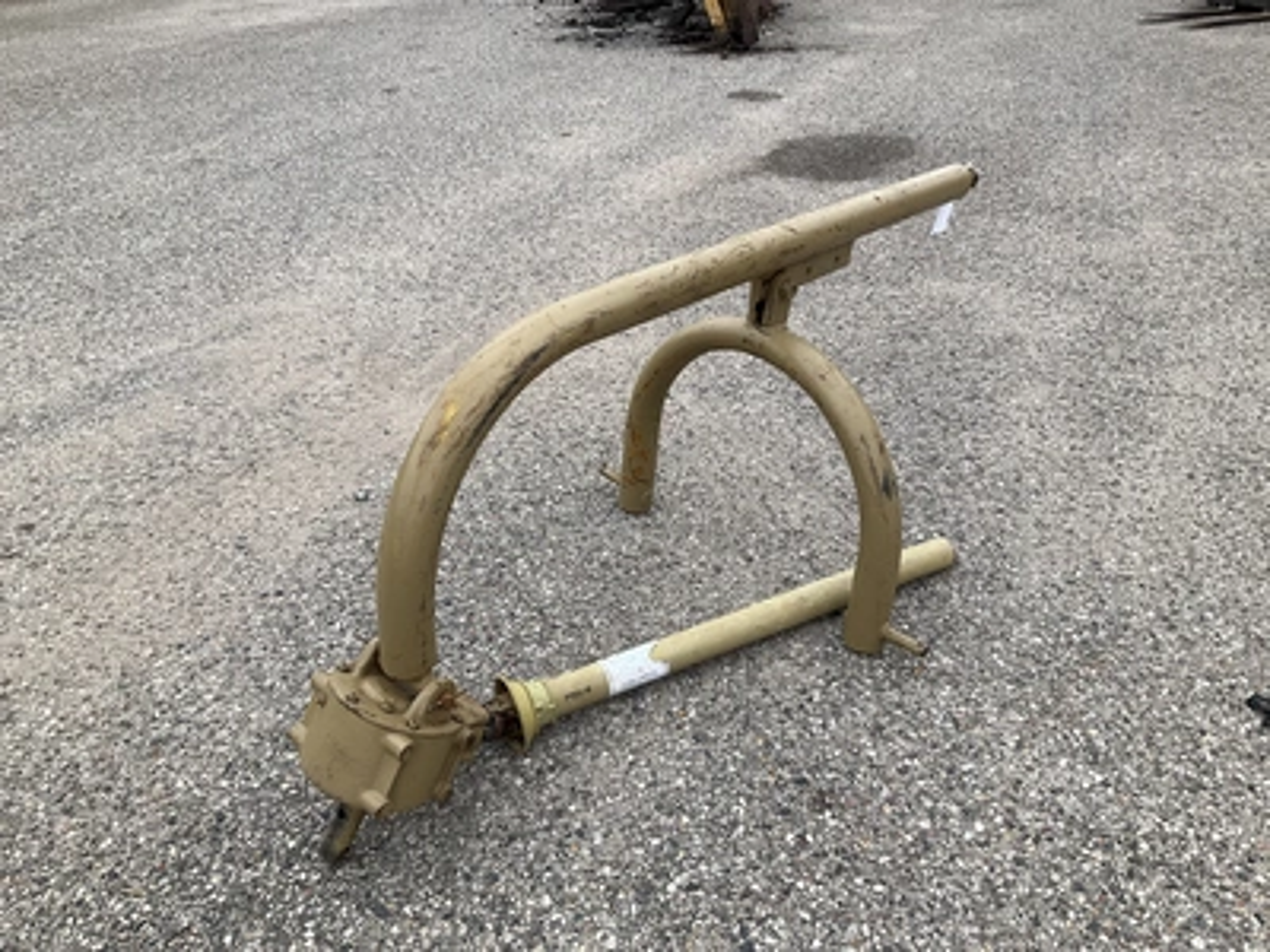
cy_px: 476
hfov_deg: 61.7
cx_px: 635
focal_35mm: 29
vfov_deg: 48.2
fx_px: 1064
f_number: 1.8
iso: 25
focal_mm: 3
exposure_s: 1/461
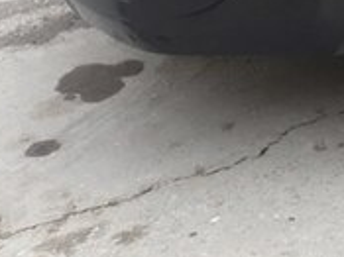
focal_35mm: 102
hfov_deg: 16.6
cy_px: -217
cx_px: 588
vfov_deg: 13.0
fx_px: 1013
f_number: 1.7
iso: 40
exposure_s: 1/149
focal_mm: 3.71
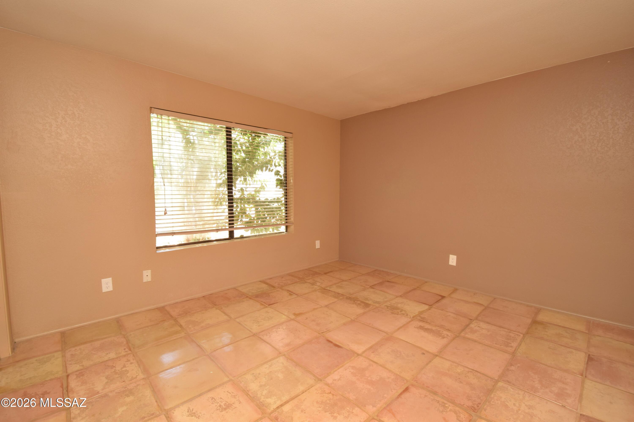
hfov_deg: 100.4
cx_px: 317
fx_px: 264
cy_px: 211
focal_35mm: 15
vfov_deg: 77.3
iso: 400
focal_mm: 10
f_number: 9
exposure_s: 1/25
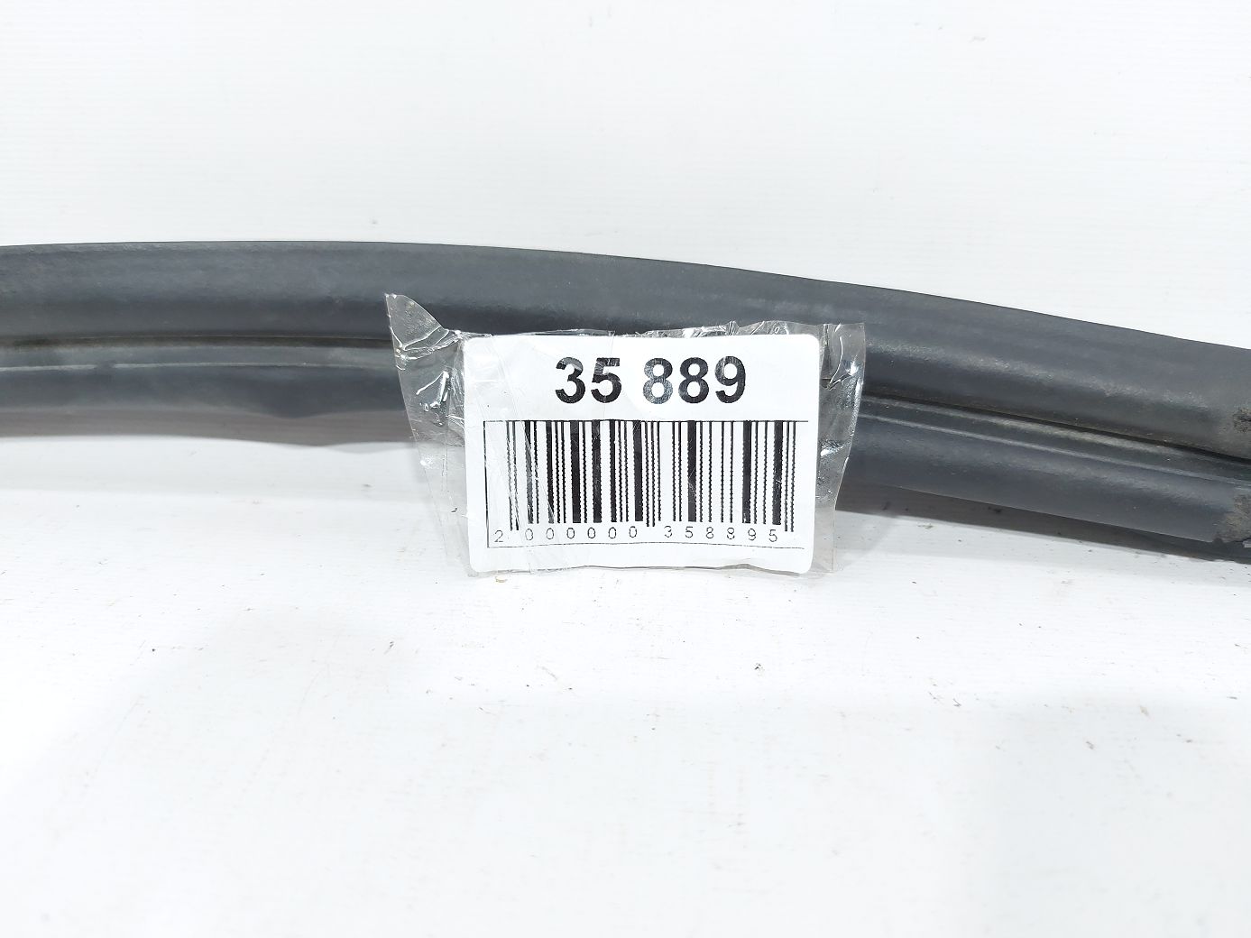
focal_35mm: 24
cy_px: 469
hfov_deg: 71.6
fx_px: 867
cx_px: 626
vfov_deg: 56.8
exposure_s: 1/50
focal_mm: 5.23
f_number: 1.8
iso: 100
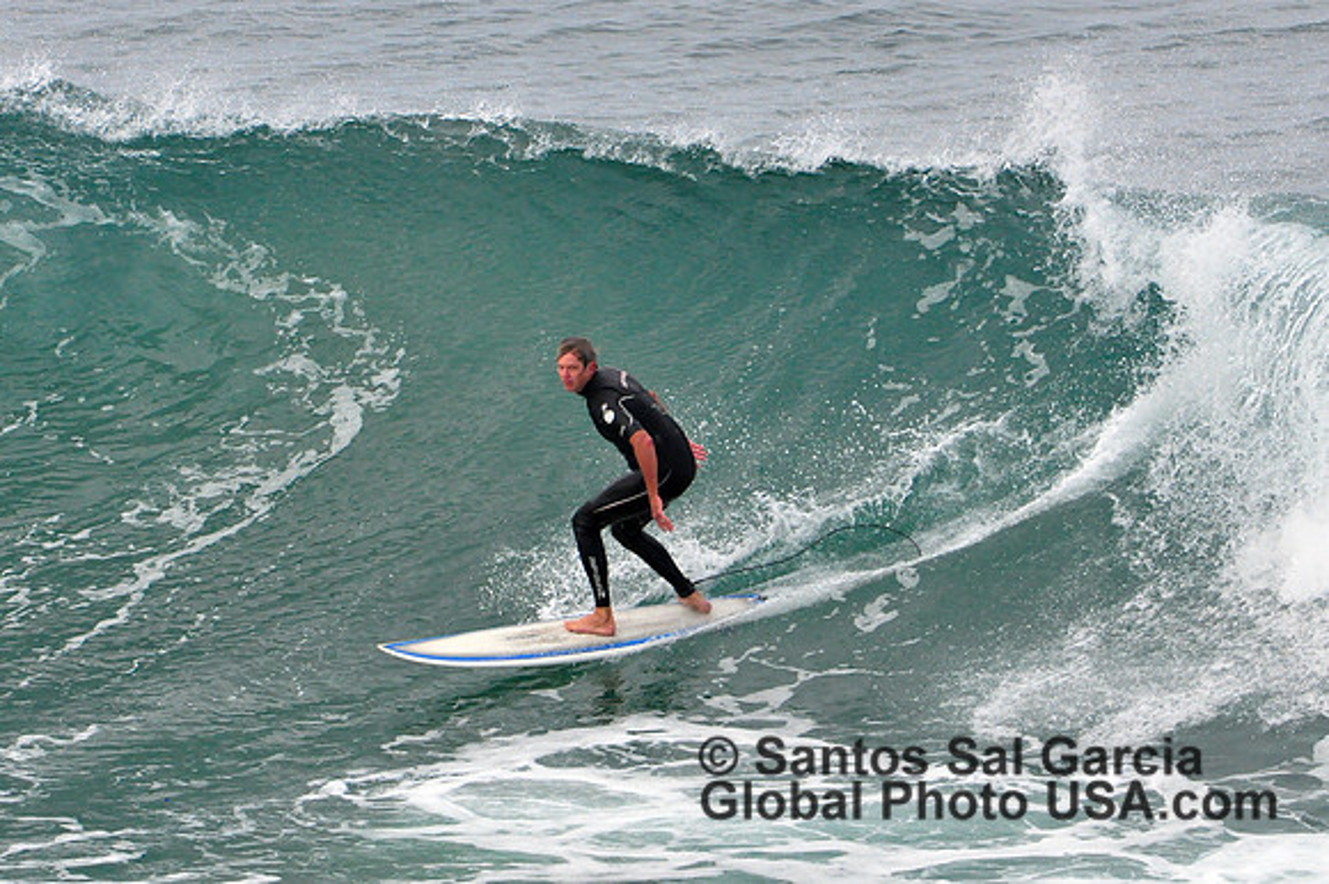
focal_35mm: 825
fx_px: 30438
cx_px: 664
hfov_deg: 2.5
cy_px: 442
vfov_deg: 1.7
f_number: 10
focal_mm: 550
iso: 1250
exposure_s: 1/2000
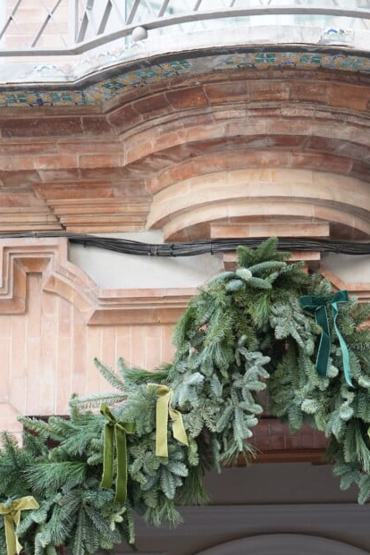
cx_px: 282
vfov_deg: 17.6
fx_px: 1788
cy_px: 408
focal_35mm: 116
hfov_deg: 11.8
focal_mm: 50
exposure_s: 1/160
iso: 1000
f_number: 4
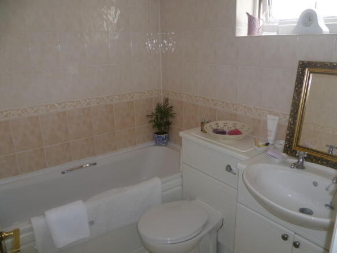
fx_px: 273
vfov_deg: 49.7
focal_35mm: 28
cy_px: 126
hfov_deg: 63.5
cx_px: 168
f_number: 2.8
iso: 100
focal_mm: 5
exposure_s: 1/30
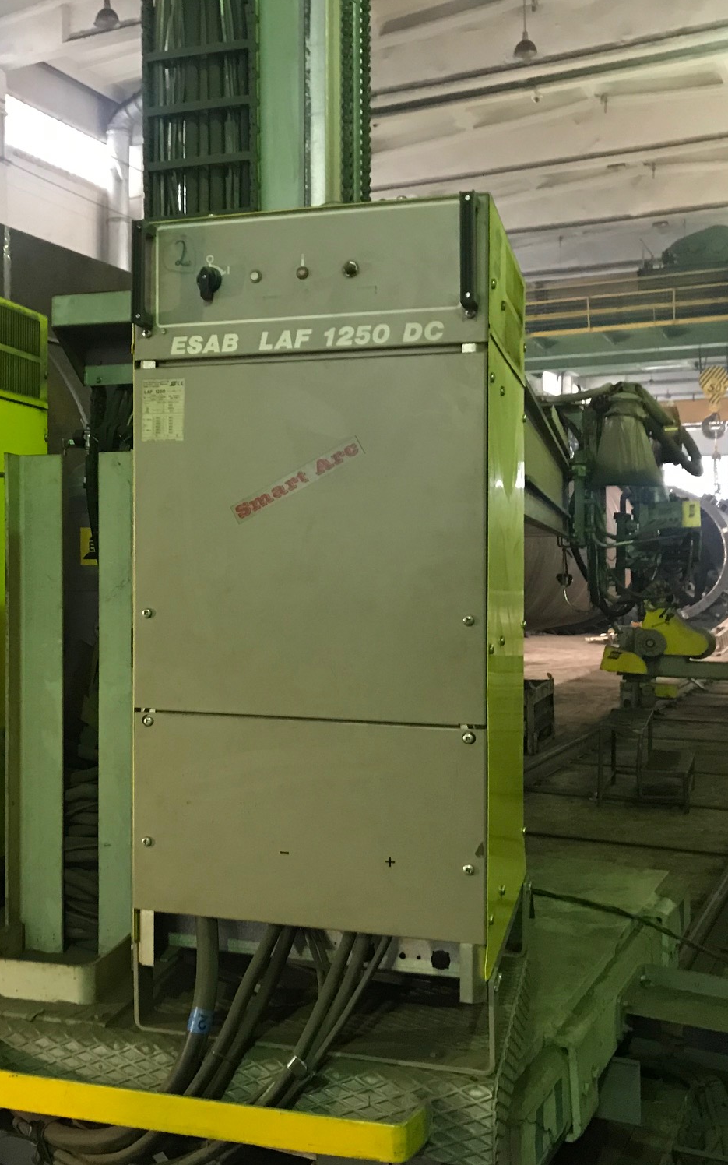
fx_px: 1270
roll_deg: -0.6
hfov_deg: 31.4
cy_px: 579
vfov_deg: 49.3
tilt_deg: +0.9
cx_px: 181
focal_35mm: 40
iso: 100
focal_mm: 3.99
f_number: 1.8
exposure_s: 1/9
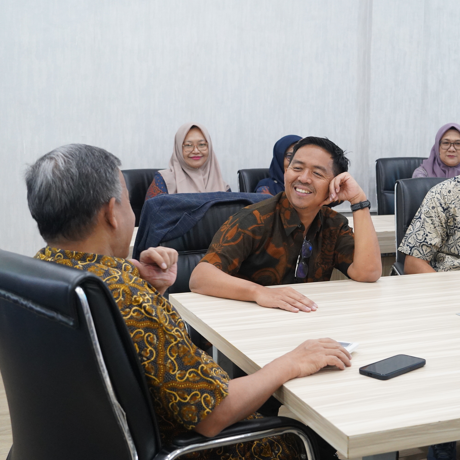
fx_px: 812
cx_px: 294
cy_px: 229
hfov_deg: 31.5
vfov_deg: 31.6
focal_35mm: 54
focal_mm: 42
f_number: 5.6
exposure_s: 1/125
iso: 5000
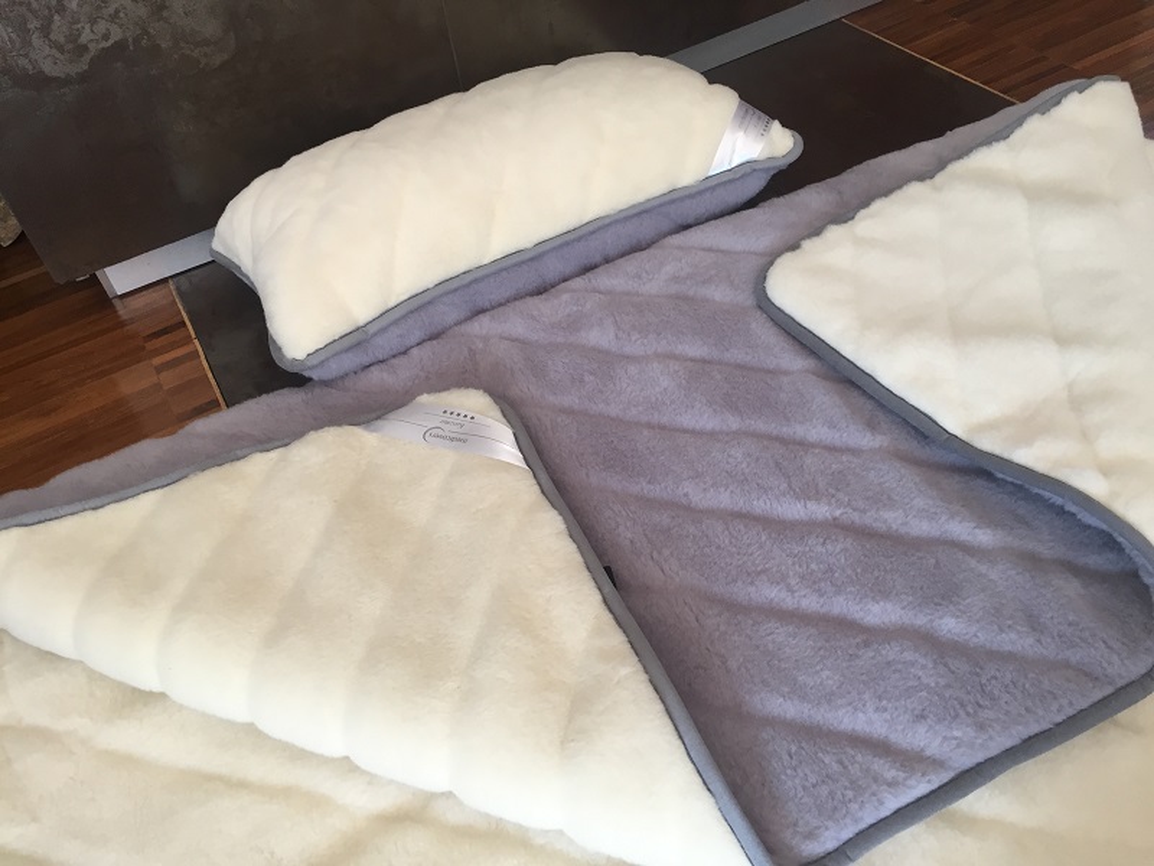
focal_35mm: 29
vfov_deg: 48.2
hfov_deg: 61.7
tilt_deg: -46.0
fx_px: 967
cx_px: 577
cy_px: 433
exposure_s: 1/33
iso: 40
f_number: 2.2
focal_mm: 4.15
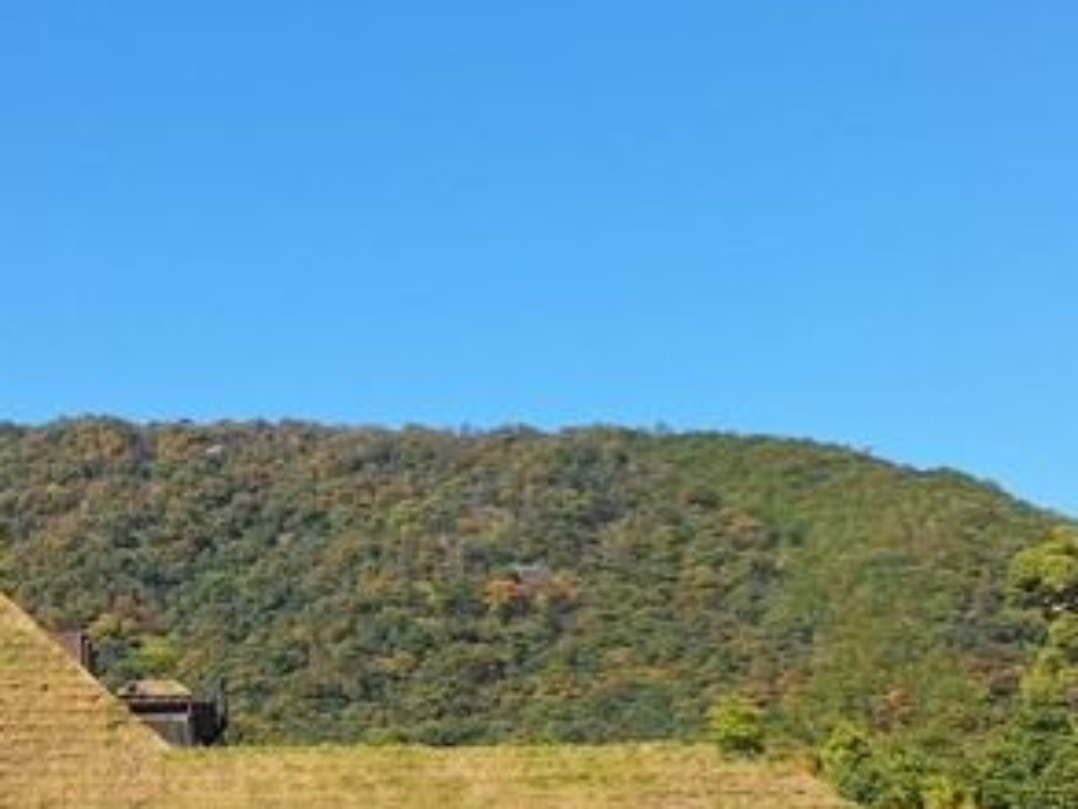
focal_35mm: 64
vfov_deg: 22.7
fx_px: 1994
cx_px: -160
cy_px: 204
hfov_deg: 27.2
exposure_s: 1/1684
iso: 40
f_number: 1.8
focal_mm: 5.54
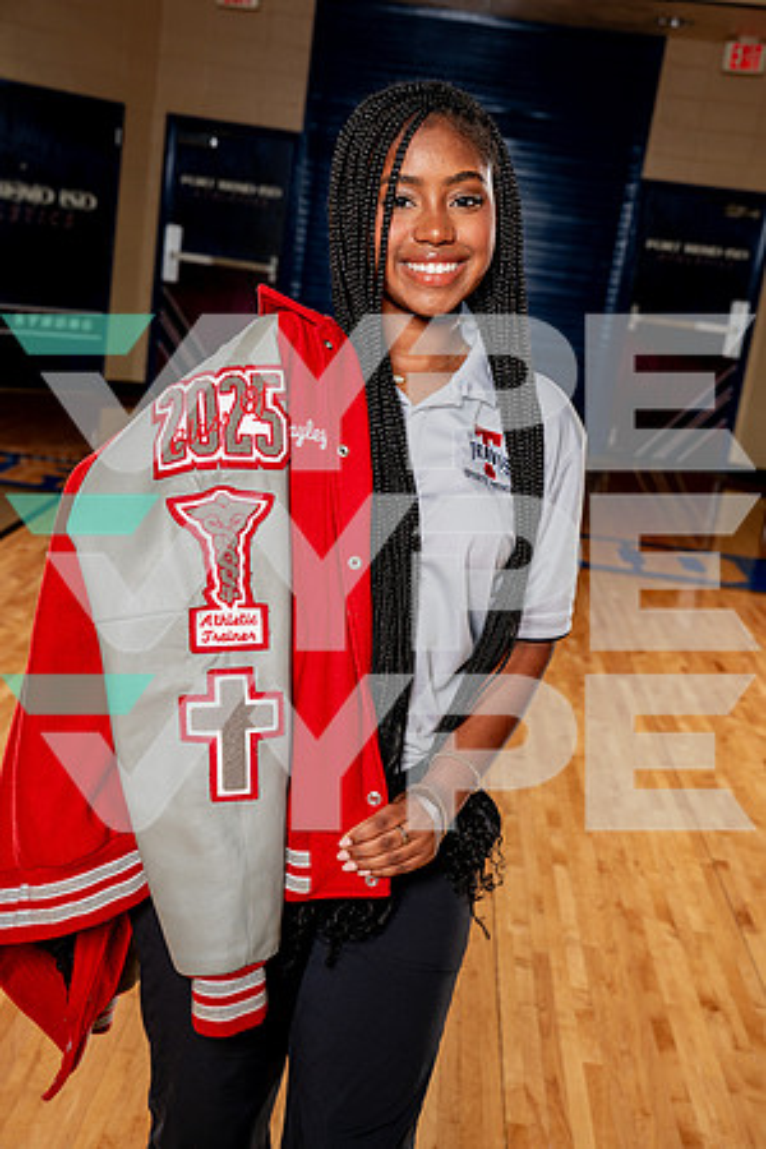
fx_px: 1468
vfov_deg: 42.7
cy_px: 574
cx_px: 383
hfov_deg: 29.2
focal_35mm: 46
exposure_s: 1/250
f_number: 5.6
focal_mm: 46
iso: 200
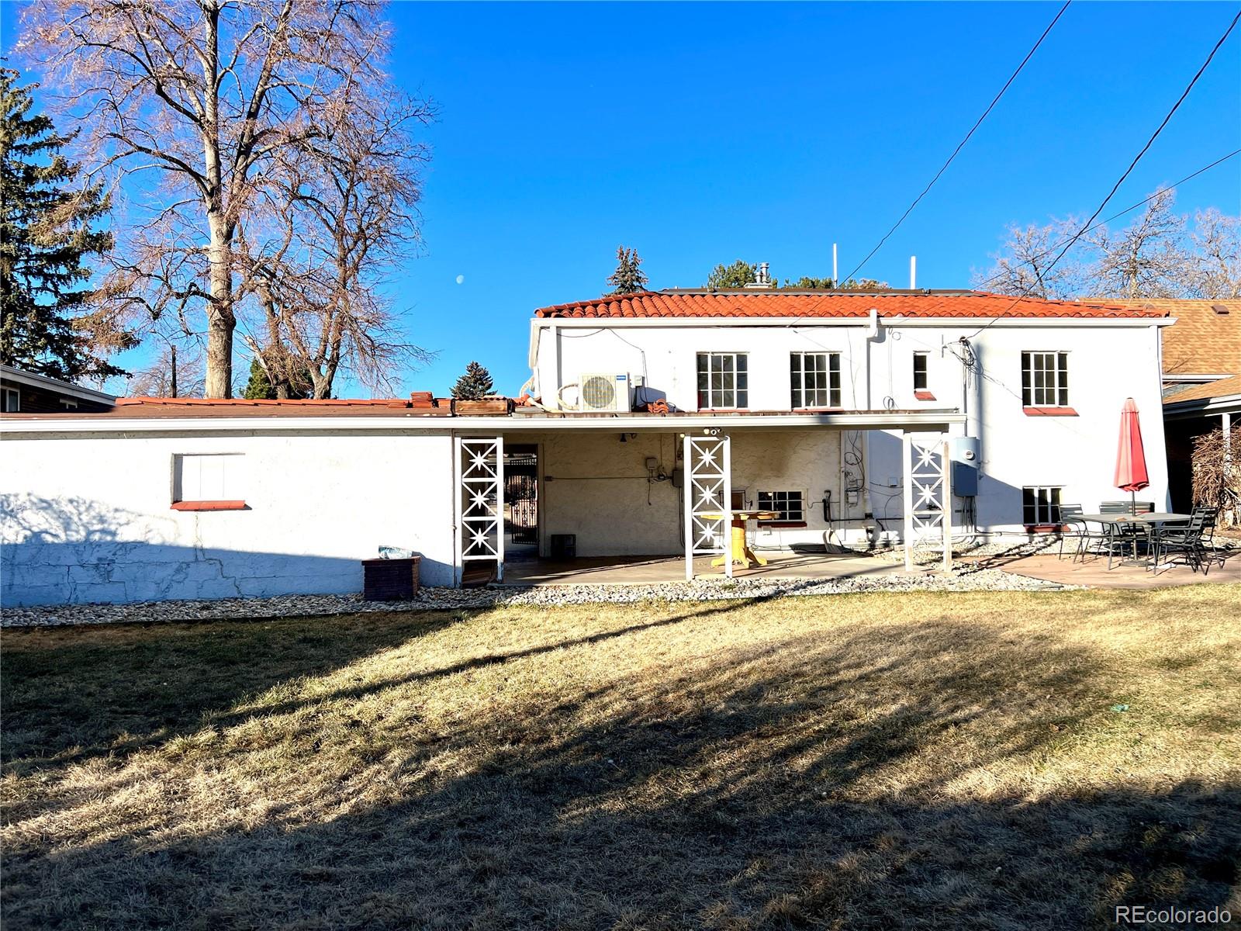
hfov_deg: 67.3
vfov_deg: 53.1
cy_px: 466
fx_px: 932
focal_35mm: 26
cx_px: 620
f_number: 1.5
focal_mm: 5.7
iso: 50
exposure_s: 1/4831
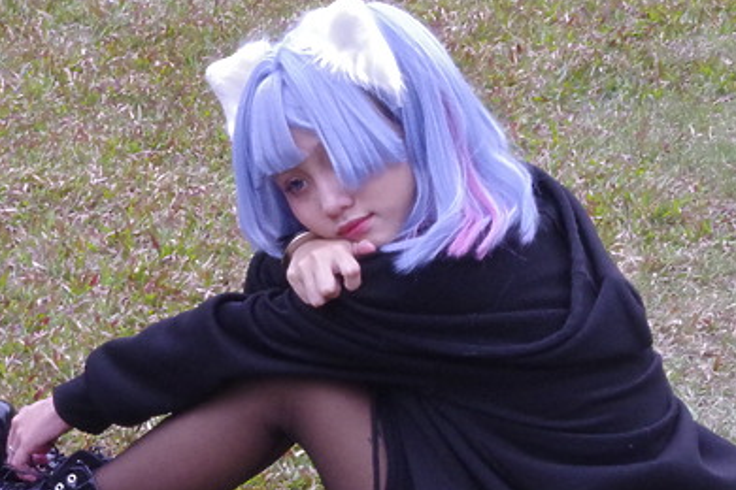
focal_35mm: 150
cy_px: 366
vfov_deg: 9.1
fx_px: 3066
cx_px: 523
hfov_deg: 13.7
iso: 3200
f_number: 5.6
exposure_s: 1/30
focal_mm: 50
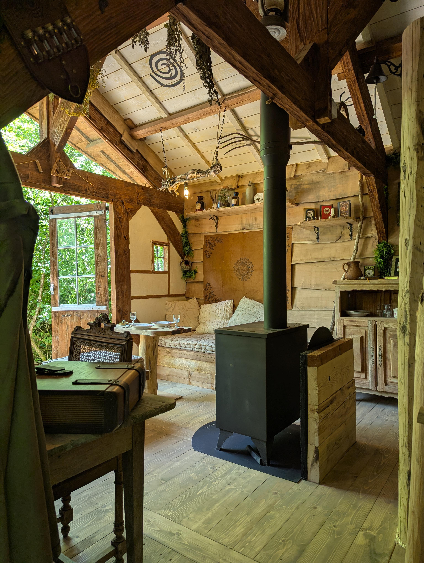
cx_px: 212
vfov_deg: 71.5
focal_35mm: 24
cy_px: 282
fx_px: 391
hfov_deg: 56.9
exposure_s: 1/61.3
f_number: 1.85
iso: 44
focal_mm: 6.81
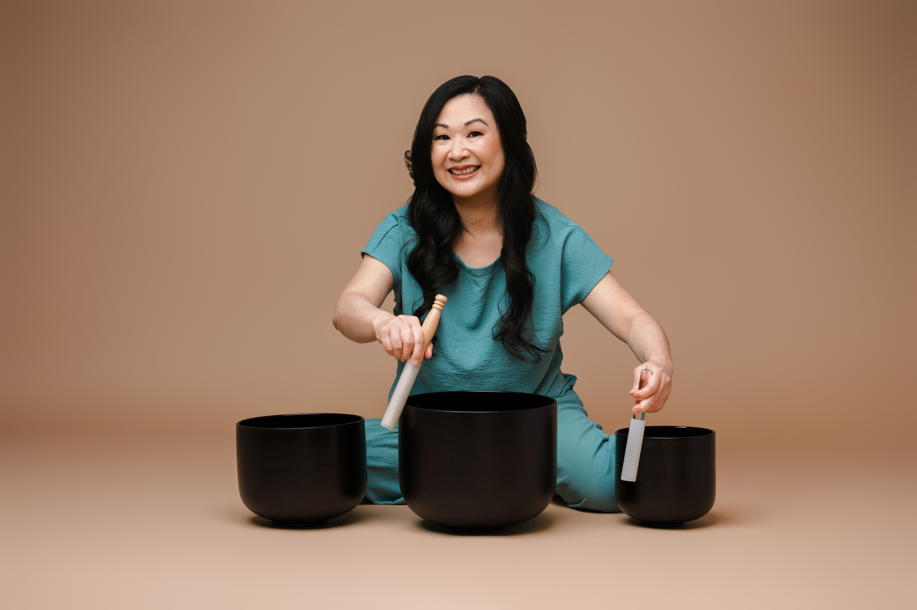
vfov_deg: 16.1
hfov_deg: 23.9
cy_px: 305
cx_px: 458
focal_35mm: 85
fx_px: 2164
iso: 320
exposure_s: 1/160
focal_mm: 85
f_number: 5
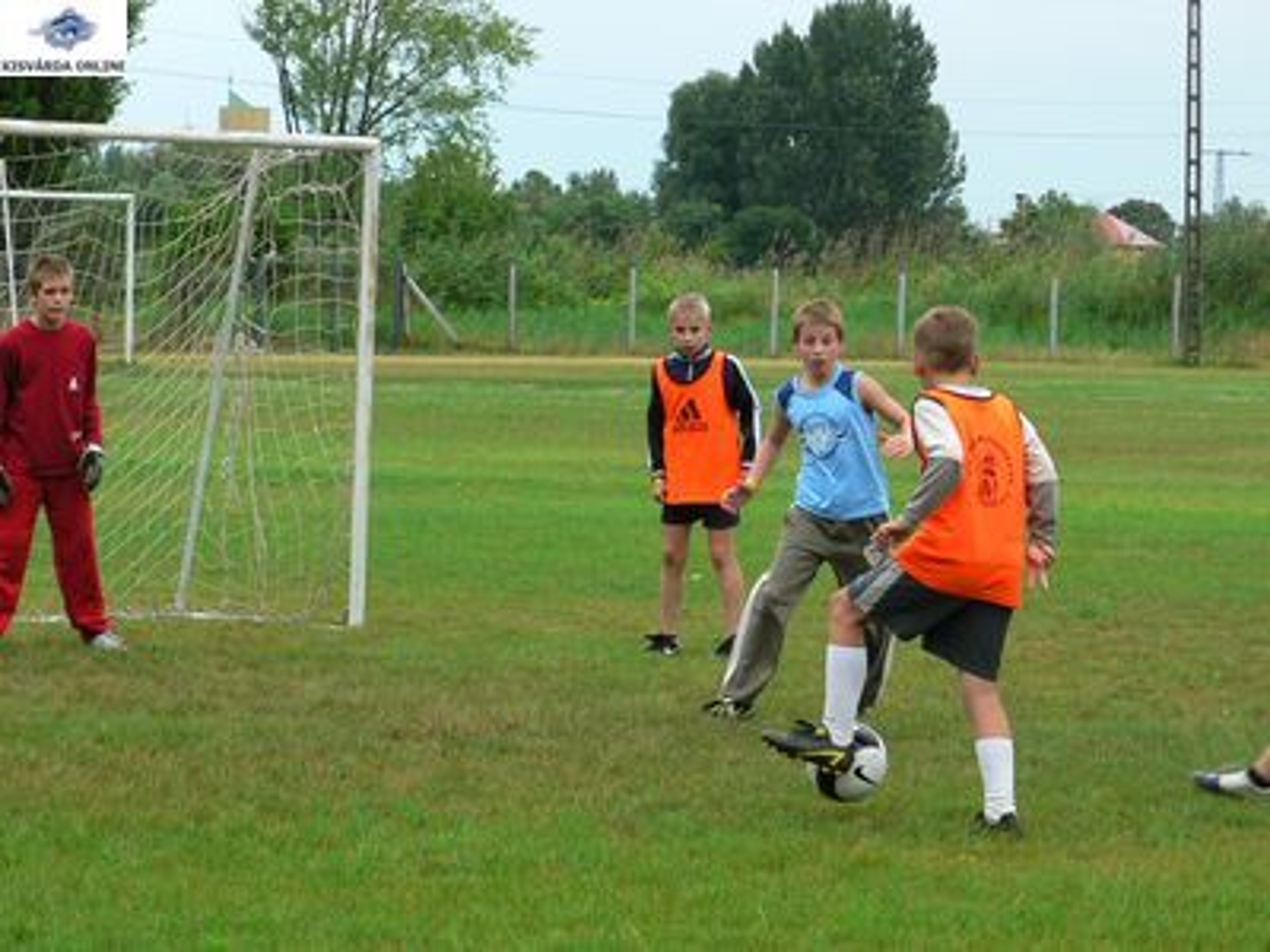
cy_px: 476
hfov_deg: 11.2
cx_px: 635
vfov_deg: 8.4
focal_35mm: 177
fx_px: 6494
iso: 200
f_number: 4
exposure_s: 1/160
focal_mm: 30.4
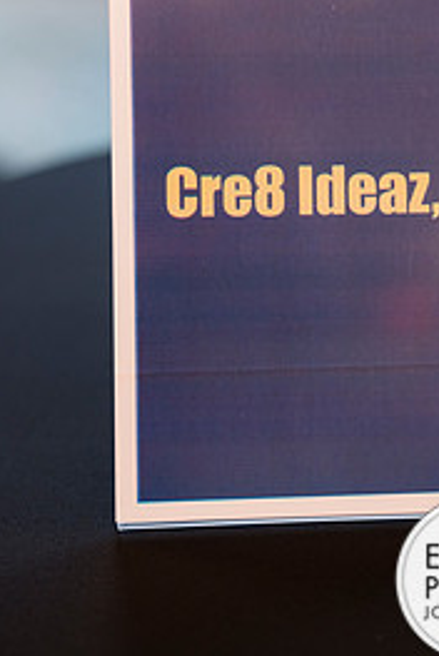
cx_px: 269
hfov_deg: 14.6
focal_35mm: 94
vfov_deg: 21.5
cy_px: 180
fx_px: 1715
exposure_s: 1/200
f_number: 3.2
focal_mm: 55
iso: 900
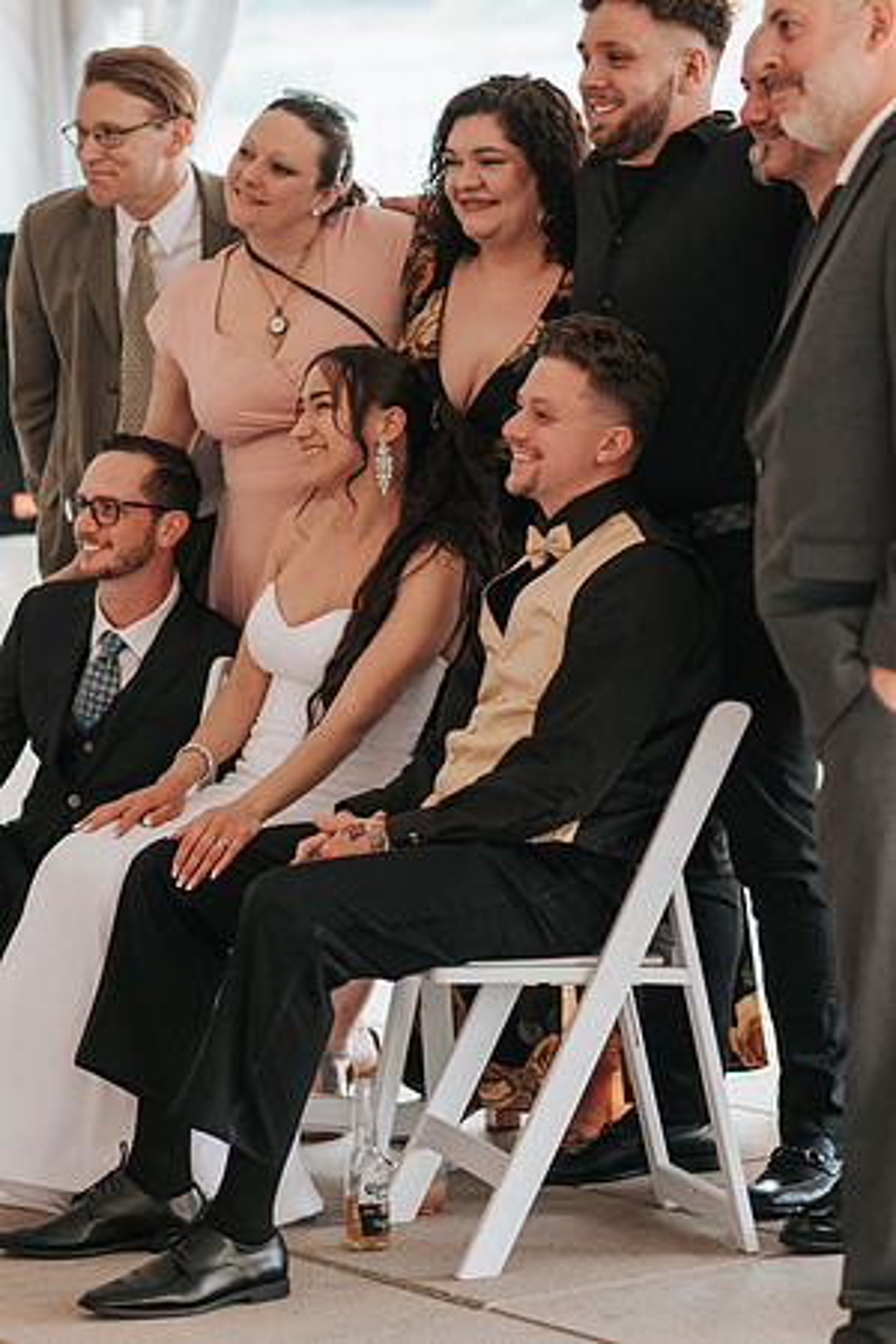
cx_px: 448
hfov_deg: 10.8
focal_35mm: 128
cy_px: 672
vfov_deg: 16.1
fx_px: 4760
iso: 400
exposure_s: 1/200
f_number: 2.5
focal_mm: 85
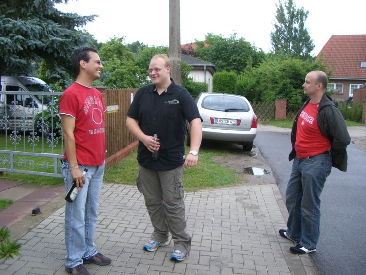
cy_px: 138
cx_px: 183
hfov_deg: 49.0
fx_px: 402
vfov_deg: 37.7
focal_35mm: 38
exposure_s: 1/160
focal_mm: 6.2
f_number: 2.7
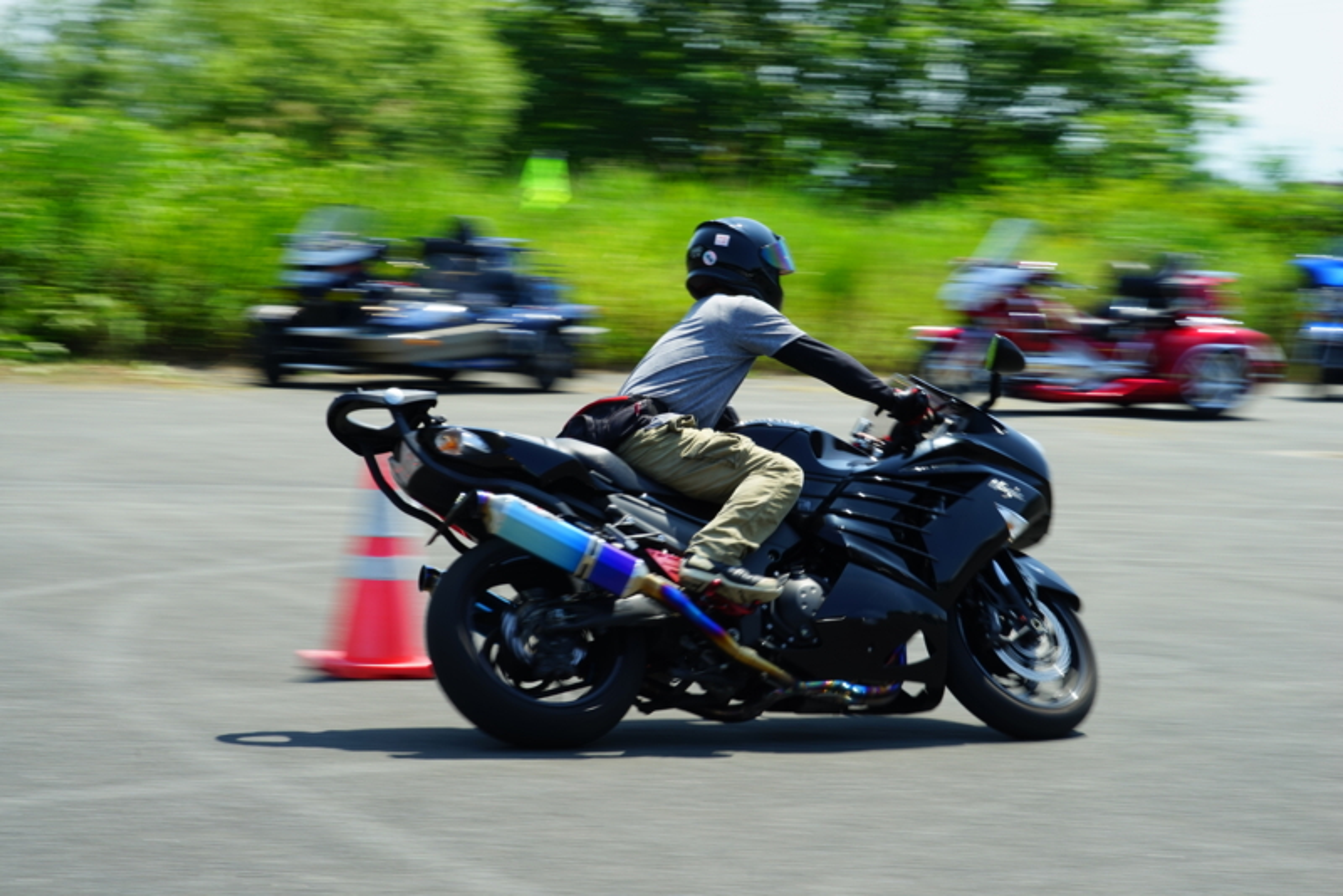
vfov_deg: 13.6
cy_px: 448
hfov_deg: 20.2
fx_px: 3769
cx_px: 672
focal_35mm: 101
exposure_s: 1/45
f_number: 16
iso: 125
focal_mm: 101
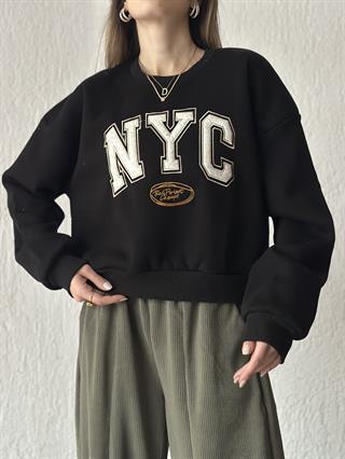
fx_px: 637
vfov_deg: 39.6
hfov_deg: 30.3
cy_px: 230
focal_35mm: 48
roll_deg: +0.2
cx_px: 172
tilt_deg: +3.0
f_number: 1.78
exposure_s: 1/30
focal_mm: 6.86
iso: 800
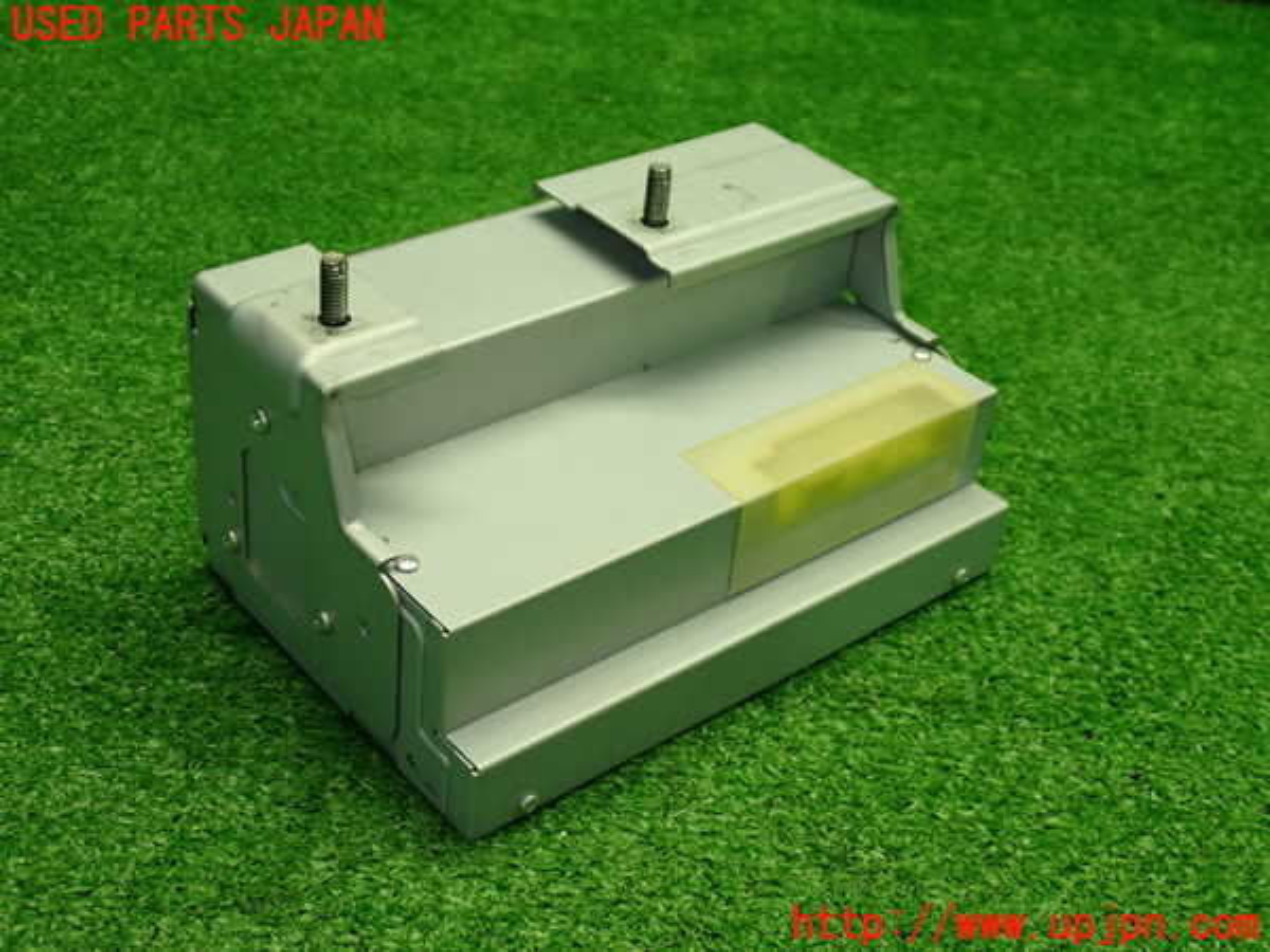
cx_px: 635
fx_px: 1724
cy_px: 476
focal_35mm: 47
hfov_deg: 40.4
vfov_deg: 30.9
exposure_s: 1/50
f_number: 3.1
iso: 320
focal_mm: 8.4
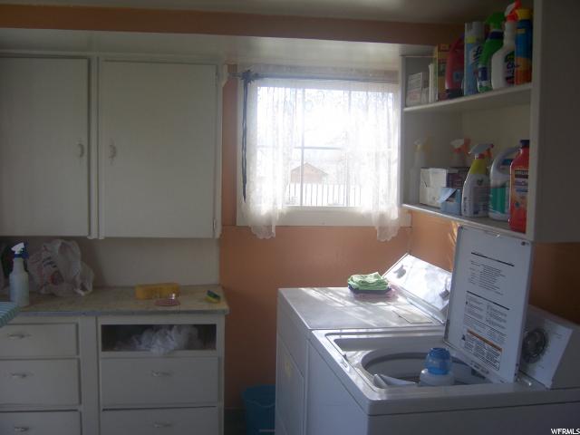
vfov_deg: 39.7
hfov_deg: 51.4
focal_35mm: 36
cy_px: 218
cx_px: 290
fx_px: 603
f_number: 2.8
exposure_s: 1/160
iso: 80
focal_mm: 6.2
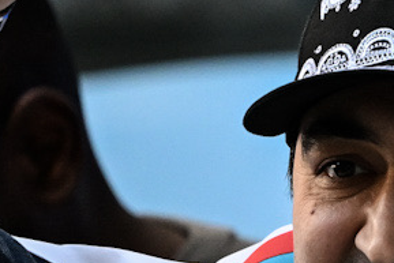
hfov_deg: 0.5
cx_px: 1148
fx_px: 46491
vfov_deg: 0.3
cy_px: 502
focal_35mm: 4246
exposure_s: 1/1000
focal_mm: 600
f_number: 4
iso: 1250
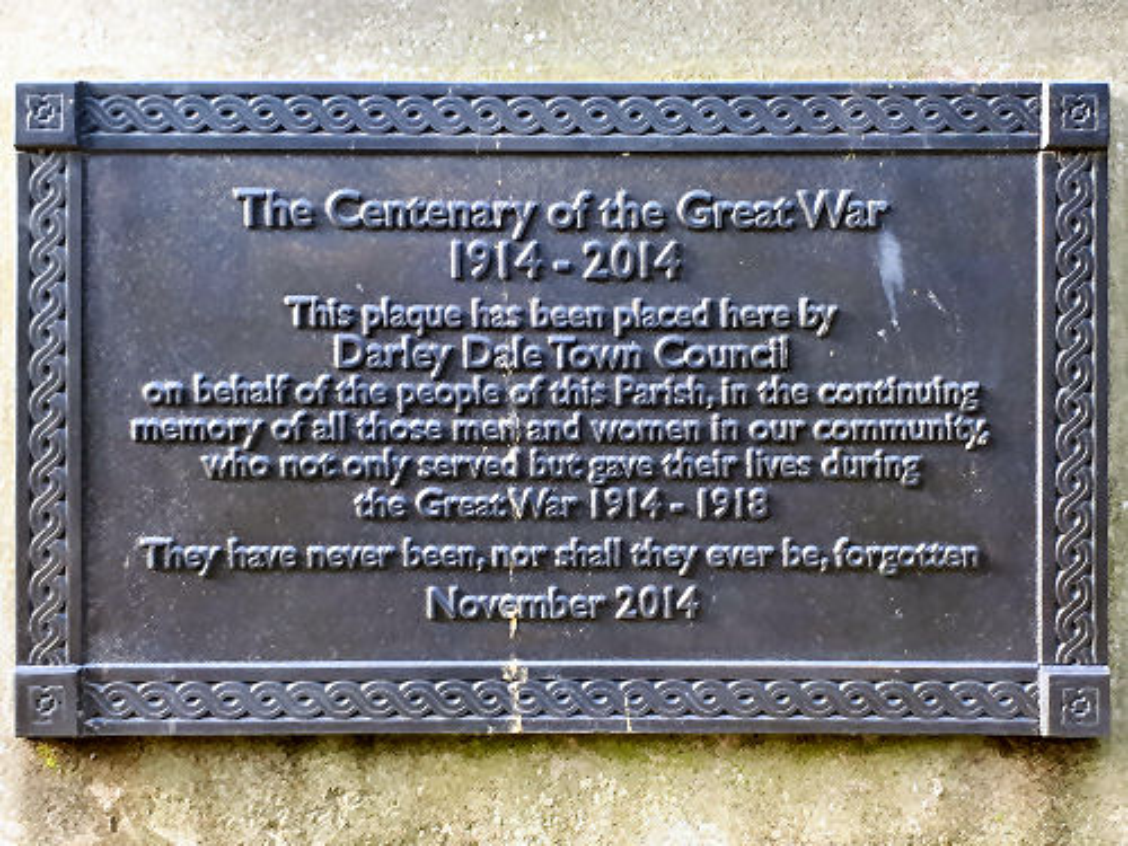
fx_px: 880
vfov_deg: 51.4
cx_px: 564
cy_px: 423
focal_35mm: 27
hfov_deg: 65.3
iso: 50
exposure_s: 1/33
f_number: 1.9
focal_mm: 3.6
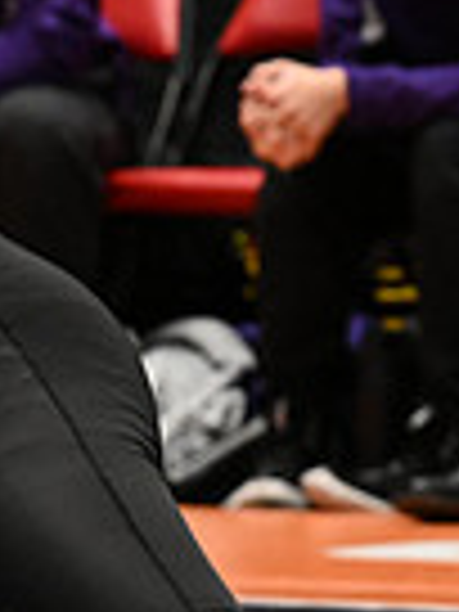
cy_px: 241
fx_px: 10838
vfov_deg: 3.2
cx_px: -756
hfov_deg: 2.4
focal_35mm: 613
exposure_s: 1/550
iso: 6400
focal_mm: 150
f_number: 5.6
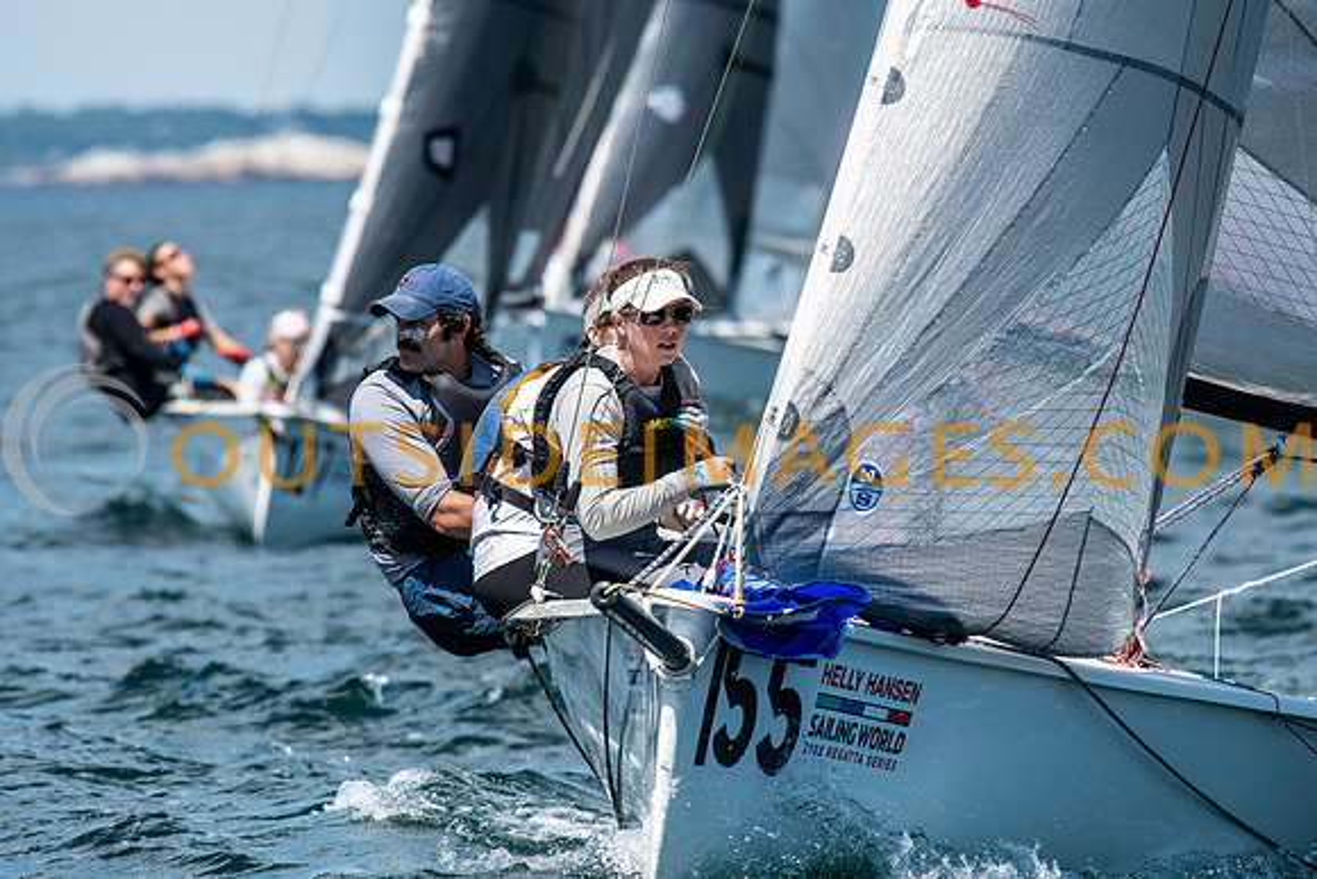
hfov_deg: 4.6
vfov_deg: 3.1
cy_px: 440
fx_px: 16466
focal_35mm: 450
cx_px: 658
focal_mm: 300
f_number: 5.6
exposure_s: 1/2000
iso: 320
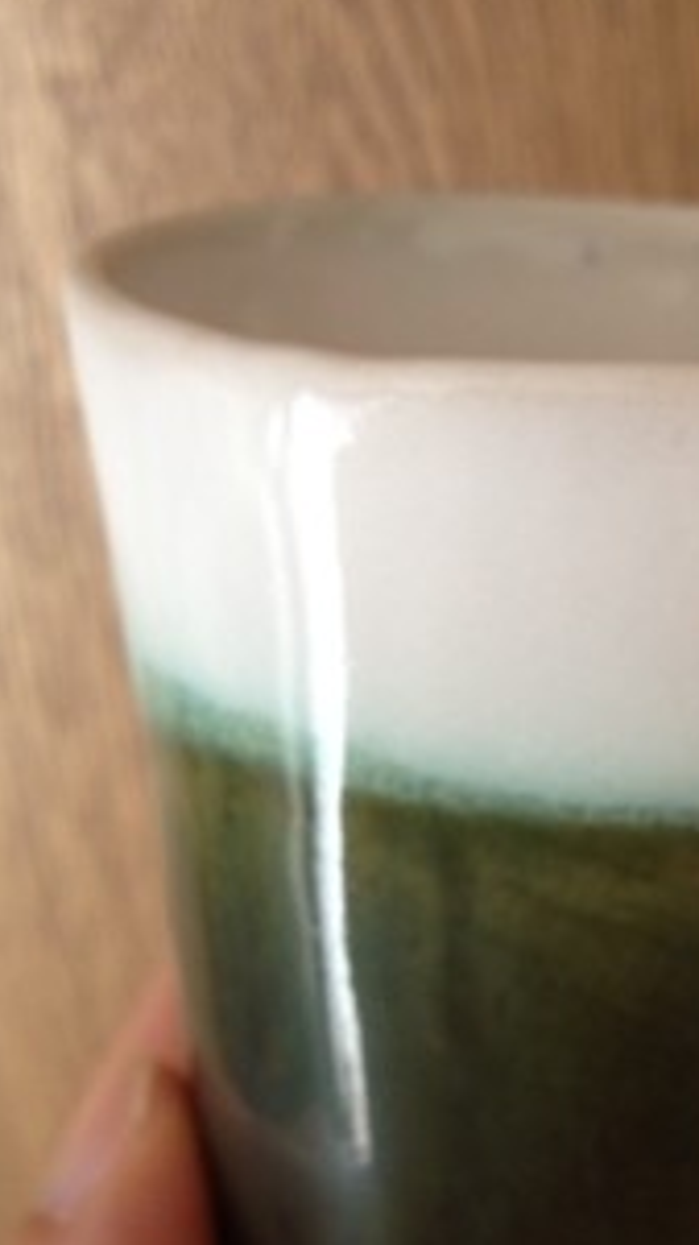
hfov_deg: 20.5
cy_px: 769
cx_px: 662
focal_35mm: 57
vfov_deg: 36.4
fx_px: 1881
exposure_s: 1/20
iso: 125
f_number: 2.4
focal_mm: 4.28
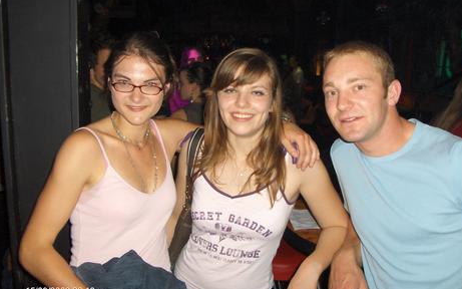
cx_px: 233
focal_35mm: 38
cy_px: 153
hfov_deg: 51.5
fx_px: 478
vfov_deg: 33.6
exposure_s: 1/60
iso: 100
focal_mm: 5.8
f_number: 2.6
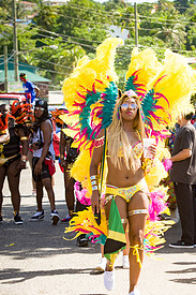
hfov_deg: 9.8
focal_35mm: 139
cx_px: 135
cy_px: 220
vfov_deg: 14.7
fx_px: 1137
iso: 100
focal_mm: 85
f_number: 8
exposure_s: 1/200
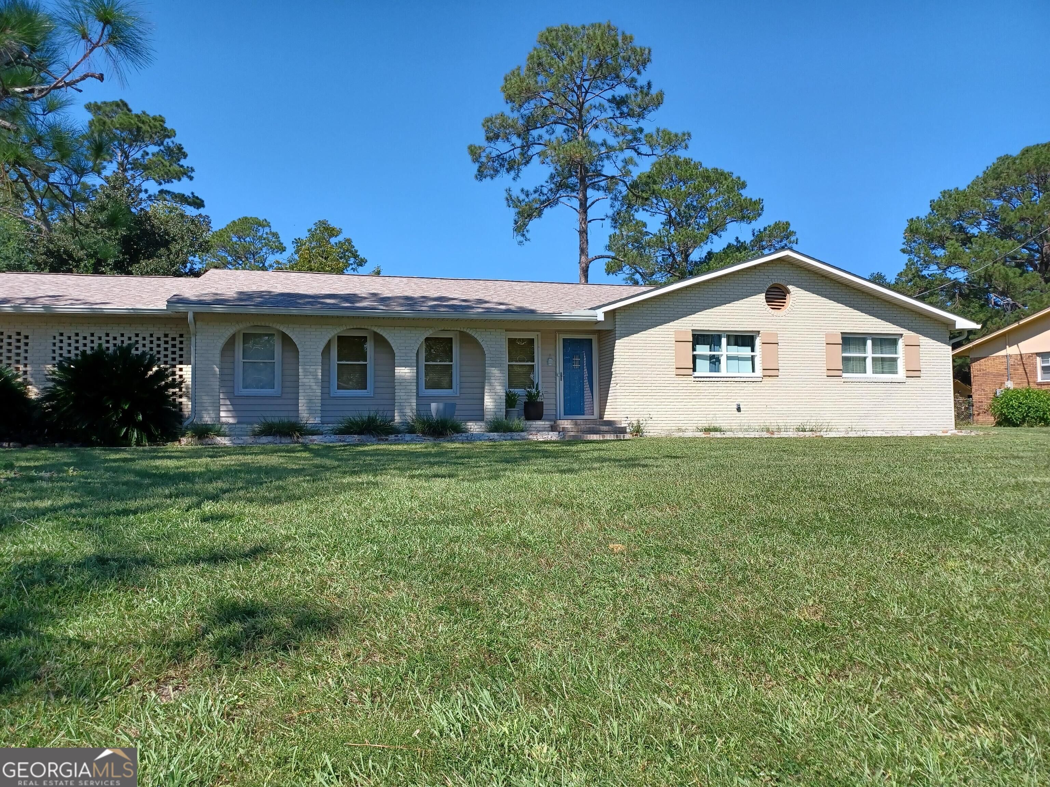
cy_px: 394
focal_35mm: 25
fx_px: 758
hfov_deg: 69.4
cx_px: 525
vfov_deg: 54.9
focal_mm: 4.6
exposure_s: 1/455
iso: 32
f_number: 1.8
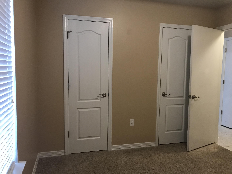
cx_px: 116
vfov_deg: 49.7
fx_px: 188
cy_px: 87
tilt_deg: -4.6
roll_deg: -1.2
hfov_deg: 63.4
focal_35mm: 28
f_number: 1.8
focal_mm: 3.99
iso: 80
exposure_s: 1/15
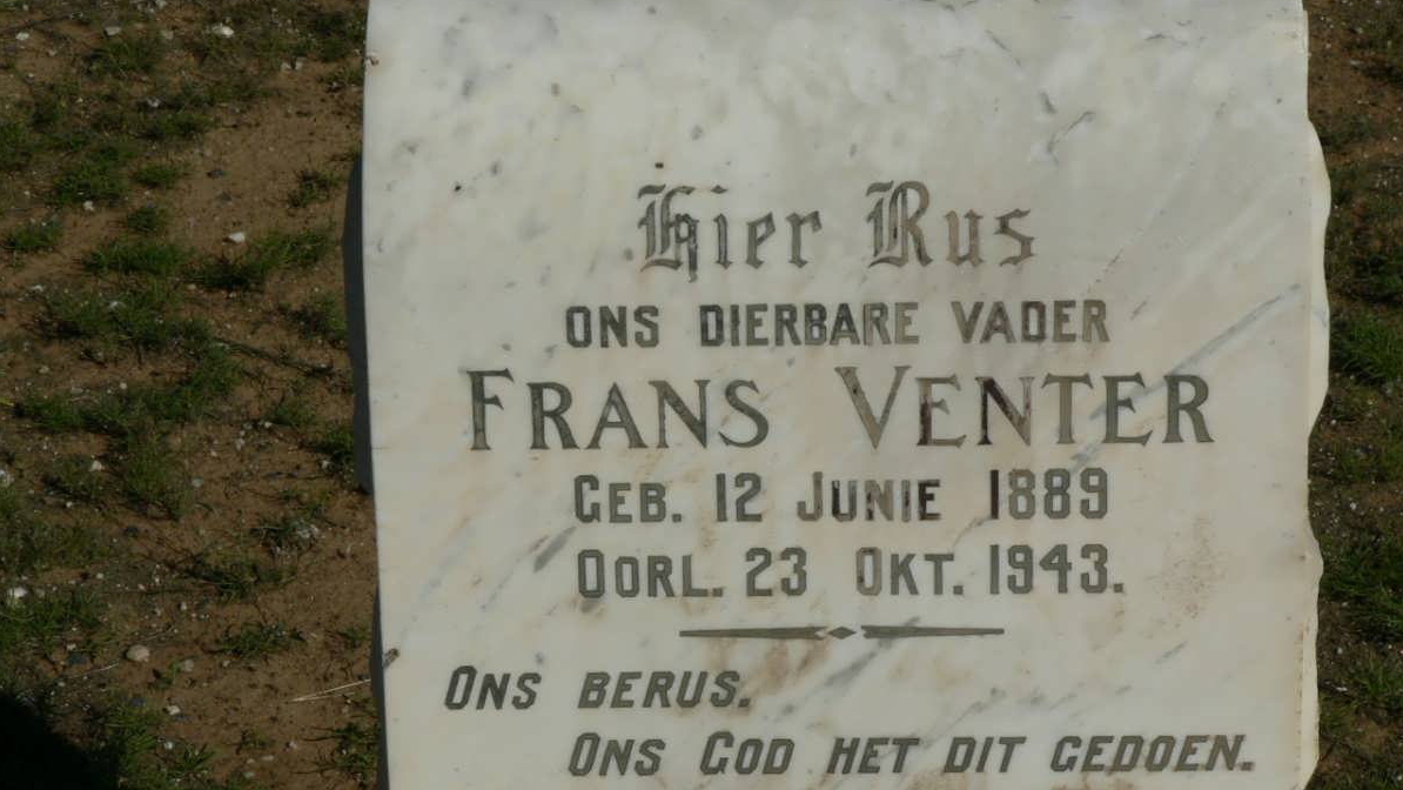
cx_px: 702
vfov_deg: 8.7
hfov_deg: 15.4
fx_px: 5172
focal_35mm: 139
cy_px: 493
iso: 100
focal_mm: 21.2
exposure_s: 1/1000
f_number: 8
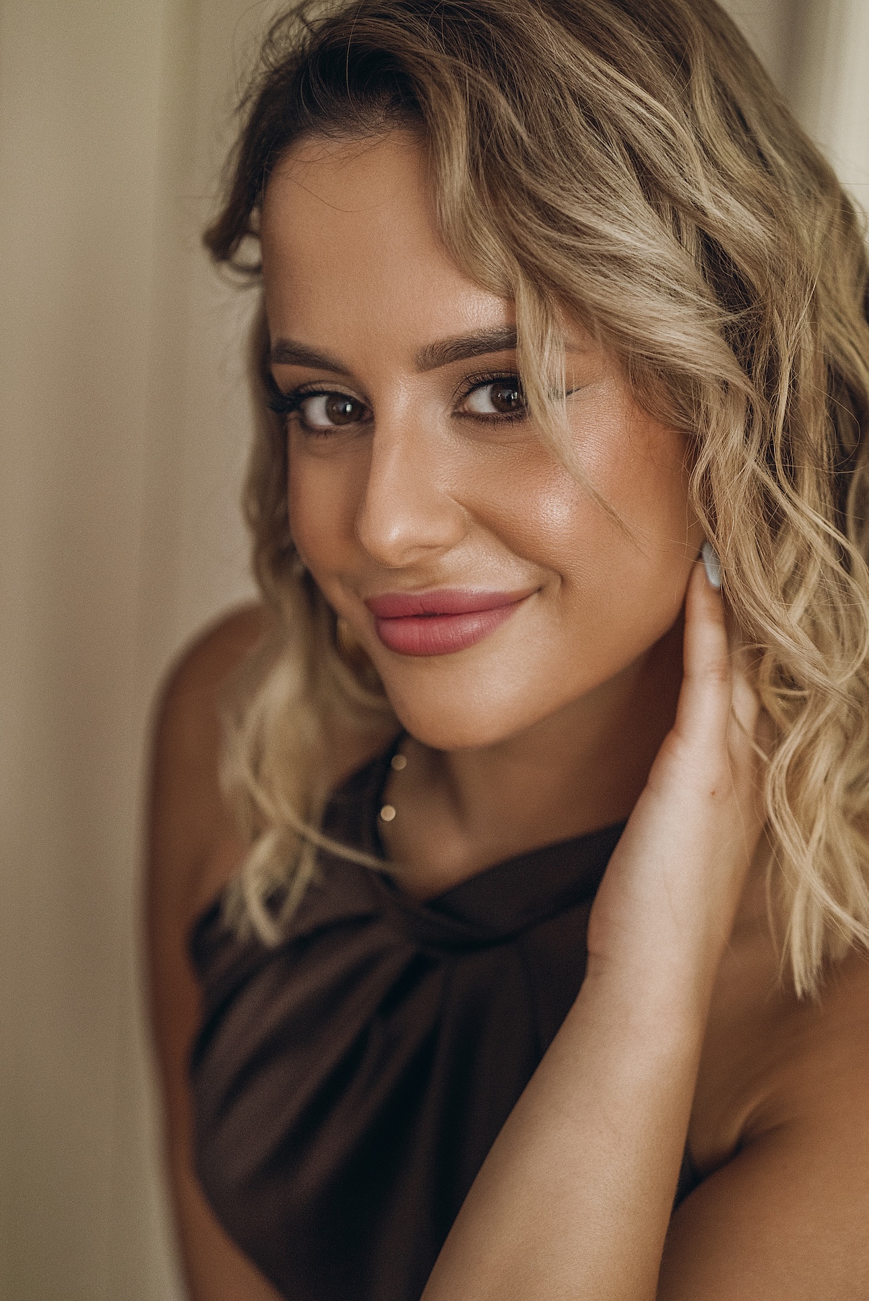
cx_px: 434
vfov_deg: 29.2
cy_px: 650
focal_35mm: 69
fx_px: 2495
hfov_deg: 19.8
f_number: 2.8
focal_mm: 69
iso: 5000
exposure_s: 1/320
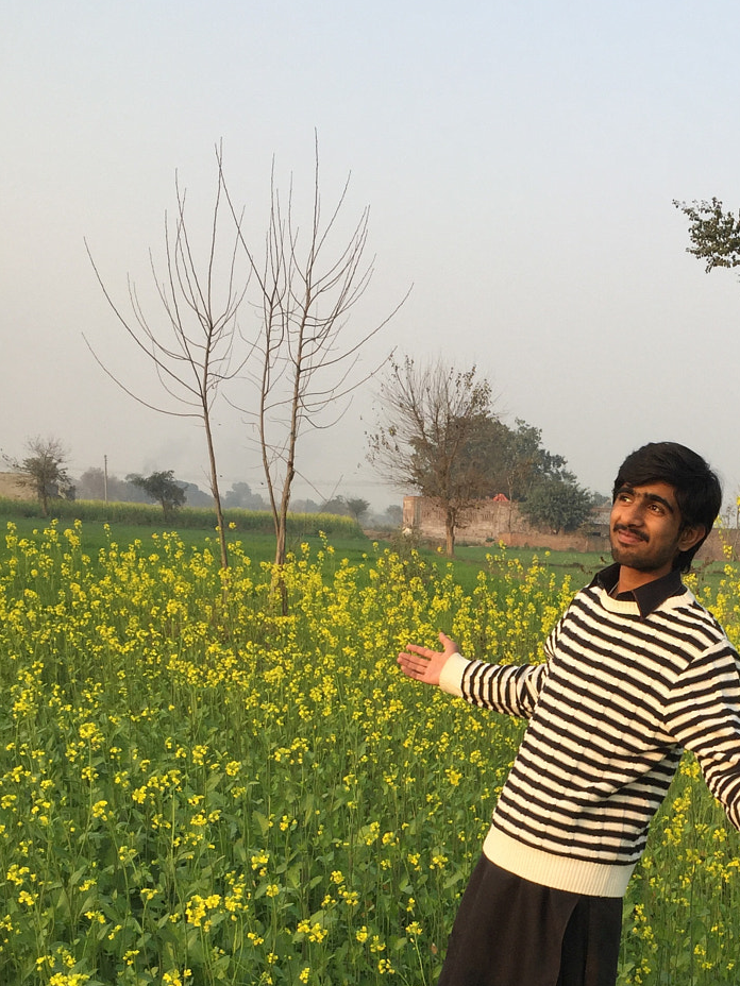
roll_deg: -2.4
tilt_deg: -10.2
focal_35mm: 50
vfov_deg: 36.7
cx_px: 602
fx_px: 1425
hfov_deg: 28.4
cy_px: 802
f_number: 2.2
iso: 32
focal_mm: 4.15
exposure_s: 1/527
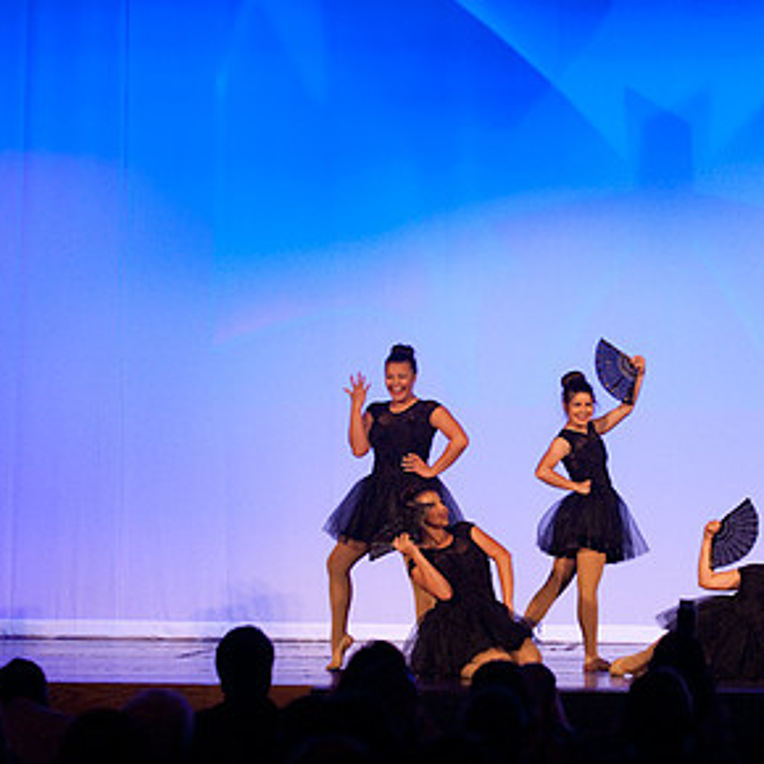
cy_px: 487
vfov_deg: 12.0
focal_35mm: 146
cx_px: 577
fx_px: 3646
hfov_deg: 11.9
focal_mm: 86
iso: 3200
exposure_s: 1/200
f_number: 2.8
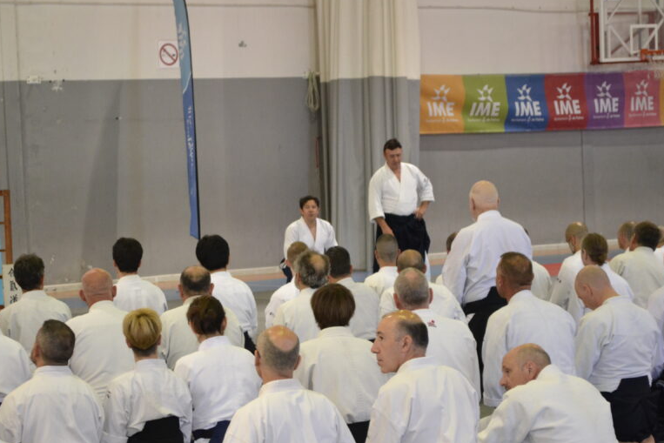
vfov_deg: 12.4
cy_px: 292
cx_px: 280
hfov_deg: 18.5
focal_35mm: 111
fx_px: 2042
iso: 1600
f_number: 5.6
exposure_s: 1/60
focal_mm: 55
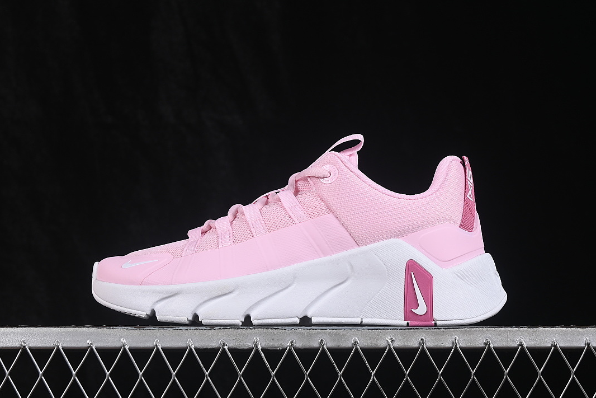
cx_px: 301
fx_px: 1258
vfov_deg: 18.0
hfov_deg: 26.6
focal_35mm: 76
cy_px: 199
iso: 160
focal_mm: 50
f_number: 8
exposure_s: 1/80
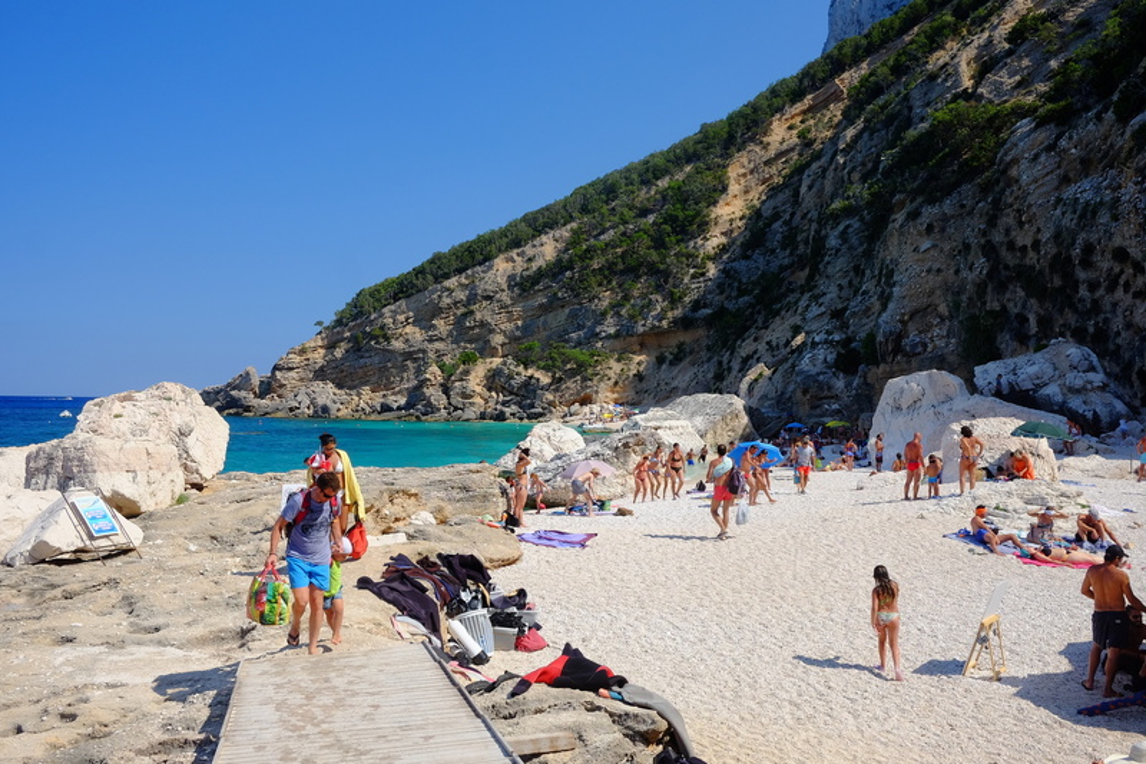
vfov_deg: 37.8
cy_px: 382
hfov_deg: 54.4
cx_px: 573
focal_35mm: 35
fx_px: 1114
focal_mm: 23
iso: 400
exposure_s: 1/220
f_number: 8
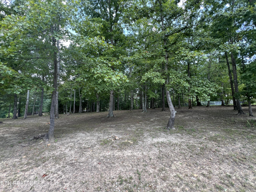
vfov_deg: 89.9
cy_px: 96
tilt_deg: +6.2
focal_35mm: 13
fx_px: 96
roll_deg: +0.9
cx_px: 128
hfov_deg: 106.2
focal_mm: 1.57
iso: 40
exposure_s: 1/99
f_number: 1.8
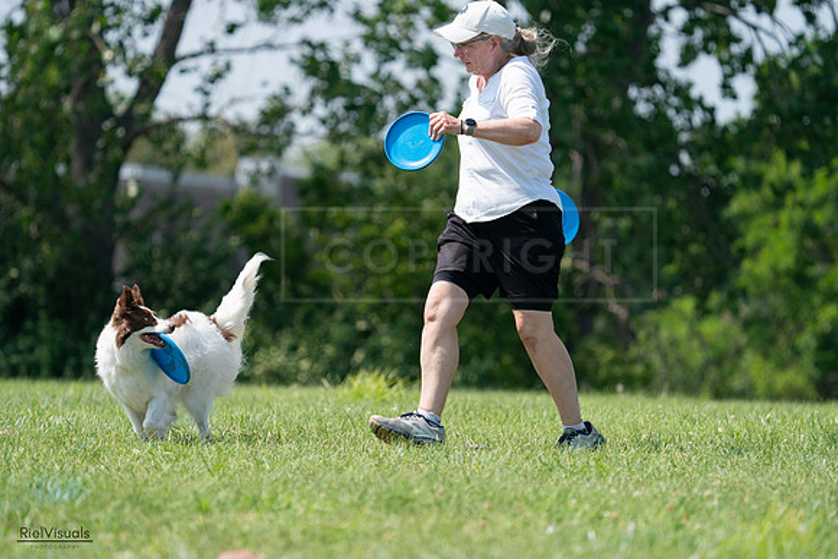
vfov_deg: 4.1
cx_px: 419
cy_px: 280
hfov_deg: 6.1
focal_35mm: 338
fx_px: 7869
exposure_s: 1/4000
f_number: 6.3
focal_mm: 338
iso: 800
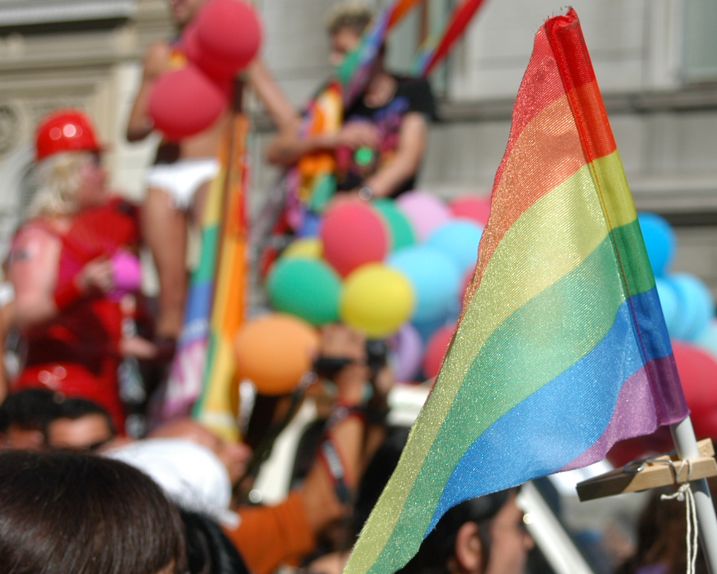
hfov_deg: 17.1
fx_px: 2377
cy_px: 382
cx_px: 518
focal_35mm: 112
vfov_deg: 13.7
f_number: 5
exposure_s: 1/1500
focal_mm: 44
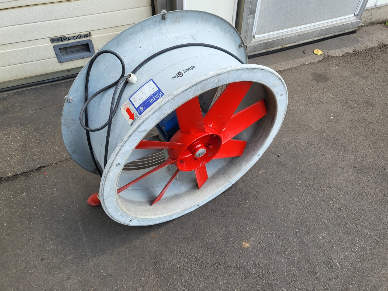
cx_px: 194
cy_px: 146
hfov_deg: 67.3
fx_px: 291
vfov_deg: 53.1
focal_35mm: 26
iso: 50
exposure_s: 1/409
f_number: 1.8
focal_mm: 4.25
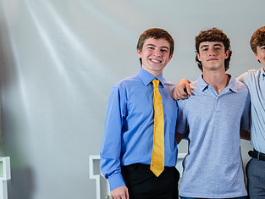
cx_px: 206
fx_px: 682
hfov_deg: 21.8
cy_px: 130
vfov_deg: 16.6
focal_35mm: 89
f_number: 1.2
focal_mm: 50
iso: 500
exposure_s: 1/320
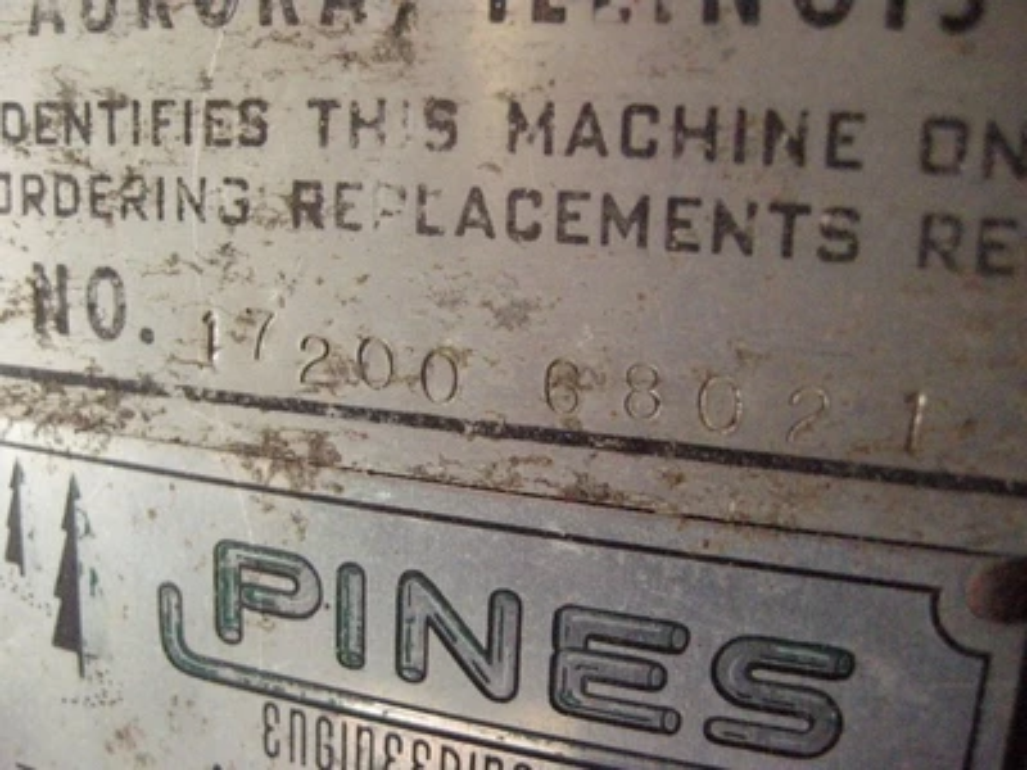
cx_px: 514
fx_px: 1038
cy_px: 385
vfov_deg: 40.7
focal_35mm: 35
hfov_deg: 52.6
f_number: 2.7
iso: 1600
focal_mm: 7.5
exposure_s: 1/24.8
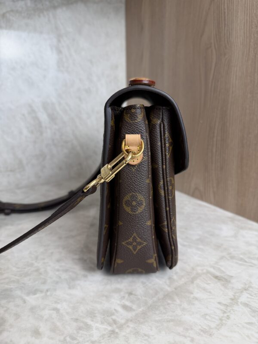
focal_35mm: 24
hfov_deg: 56.8
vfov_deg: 71.6
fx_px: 239
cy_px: 172
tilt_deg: -13.9
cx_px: 129
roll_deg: +0.1
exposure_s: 1/120
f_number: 1.78
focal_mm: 6.76
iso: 100
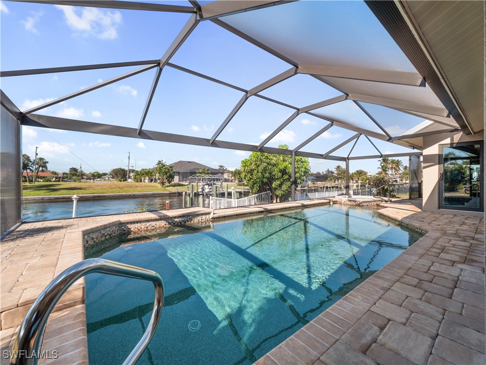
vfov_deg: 85.7
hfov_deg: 102.1
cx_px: 243
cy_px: 182
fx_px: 197
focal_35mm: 14
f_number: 7.1
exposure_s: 1/125
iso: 200
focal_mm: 7
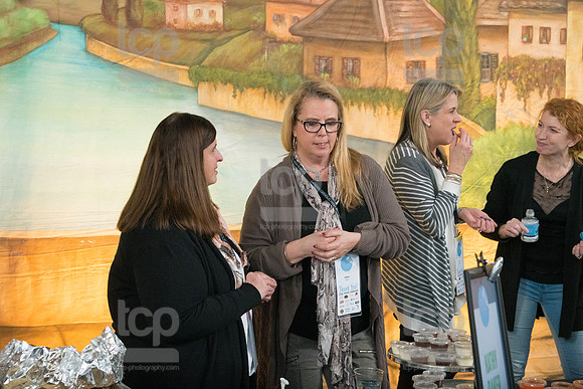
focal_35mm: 67
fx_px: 1087
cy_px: 194
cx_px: 286
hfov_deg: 30.0
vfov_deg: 20.3
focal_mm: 65
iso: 4000
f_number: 5.6
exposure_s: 1/250
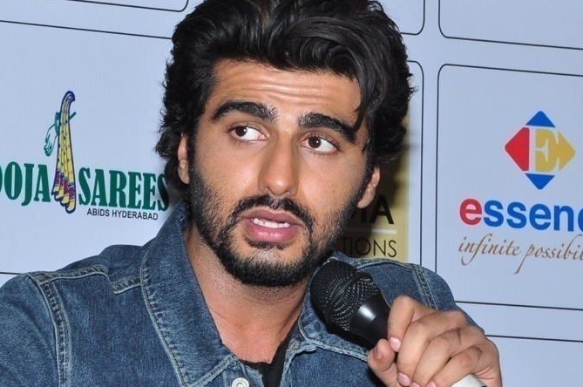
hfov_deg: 10.2
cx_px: 283
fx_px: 3265
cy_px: 288
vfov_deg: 6.8
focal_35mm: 202
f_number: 13
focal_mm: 75
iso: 500
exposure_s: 1/125
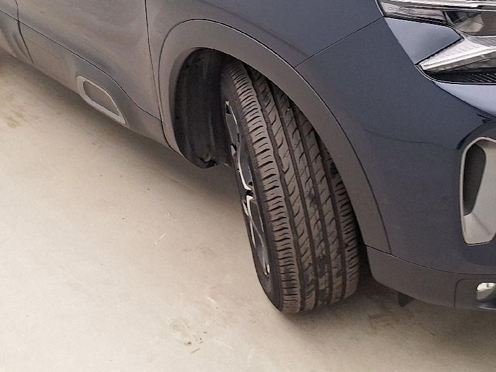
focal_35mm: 58
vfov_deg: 24.7
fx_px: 831
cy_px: 59
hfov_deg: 33.2
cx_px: 284
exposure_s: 1/100
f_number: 1.8
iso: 64
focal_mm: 5.54
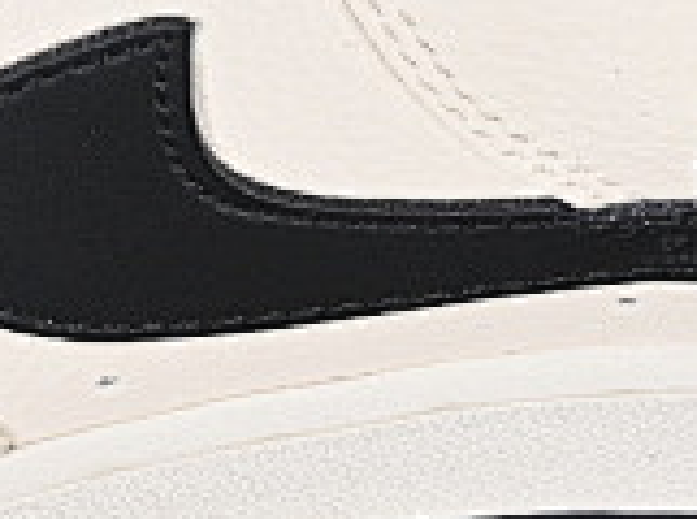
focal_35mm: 485
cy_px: -636
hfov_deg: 4.1
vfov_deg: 3.0
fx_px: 9744
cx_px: -43
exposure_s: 1/80
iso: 160
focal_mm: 50
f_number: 7.1
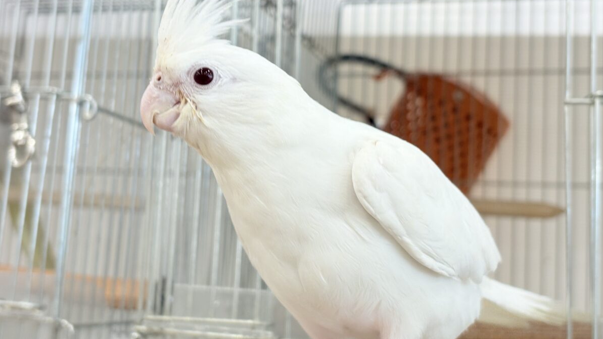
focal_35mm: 57
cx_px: 303
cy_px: 149
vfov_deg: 21.1
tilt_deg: +9.6
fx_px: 911
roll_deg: -4.0
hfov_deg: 36.6
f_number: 1.6
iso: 40
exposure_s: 1/50
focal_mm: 5.96
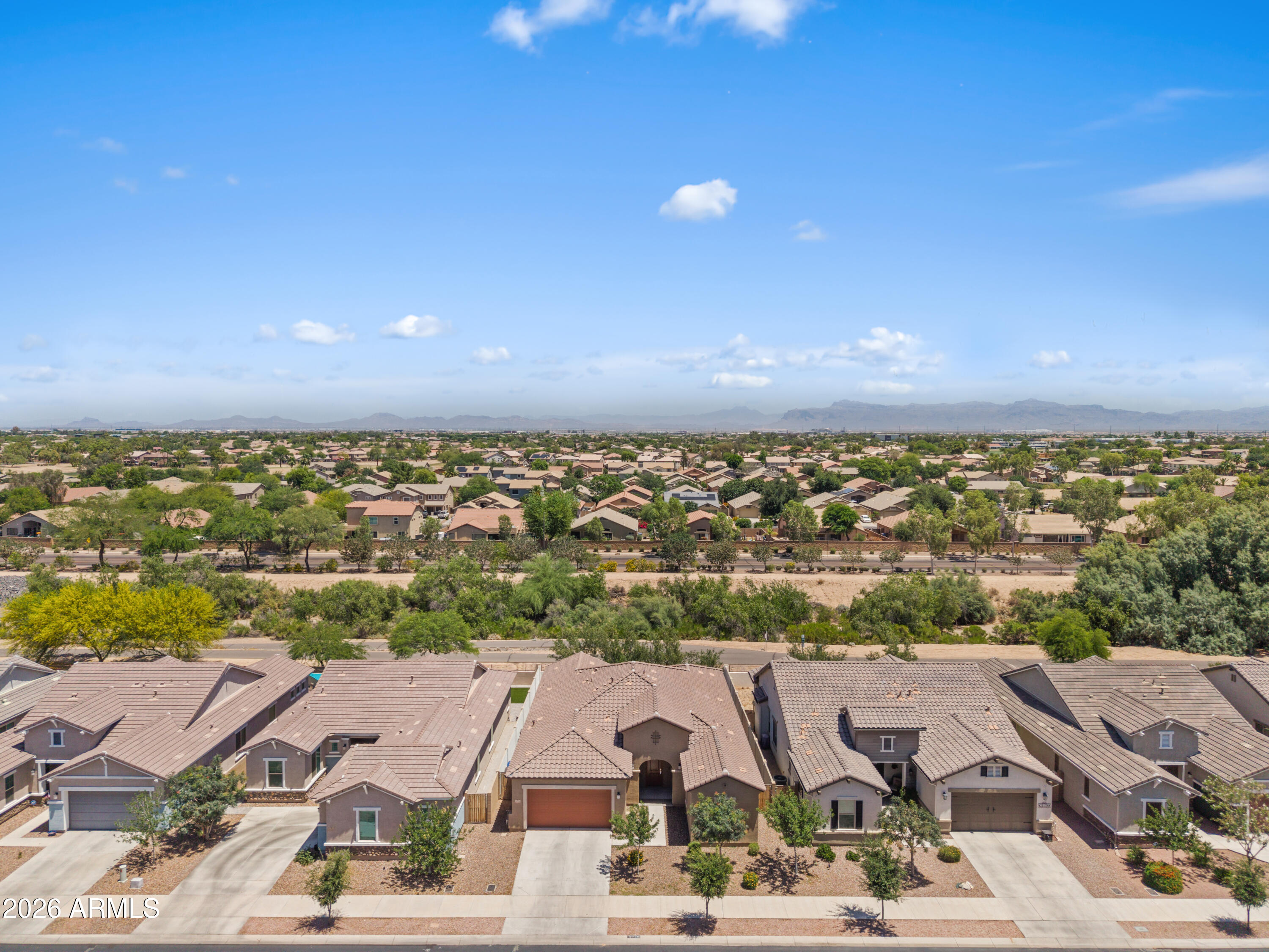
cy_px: 476
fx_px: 880
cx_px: 634
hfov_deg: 71.6
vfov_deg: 56.8
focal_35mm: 24
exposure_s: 1/3000
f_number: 1.8
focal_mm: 8.67
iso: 120
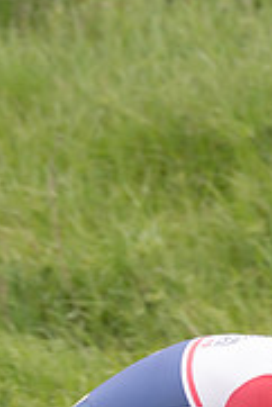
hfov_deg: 1.0
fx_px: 15620
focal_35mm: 1381
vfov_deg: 1.5
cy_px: 428
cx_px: 206
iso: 250
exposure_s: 1/1000
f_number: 4
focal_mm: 200
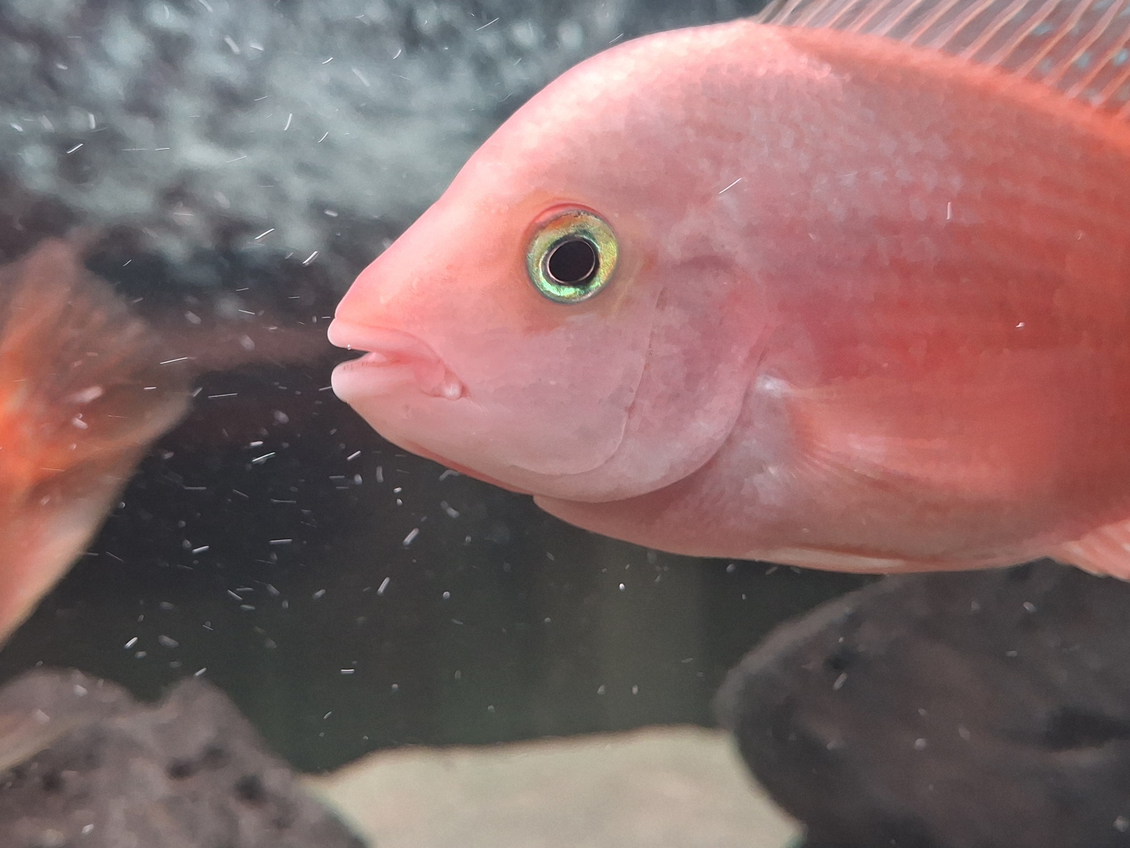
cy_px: 379
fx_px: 1306
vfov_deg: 35.9
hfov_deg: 46.5
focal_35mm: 40
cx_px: 452
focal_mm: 4.69
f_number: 1.8
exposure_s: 1/50
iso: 125
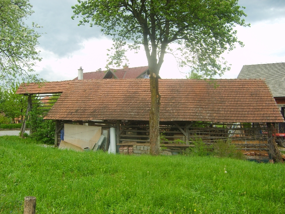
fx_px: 288
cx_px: 142
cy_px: 107
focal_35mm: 35
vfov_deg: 40.7
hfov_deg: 52.6
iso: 50
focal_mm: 5.8
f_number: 2.8
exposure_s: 1/90
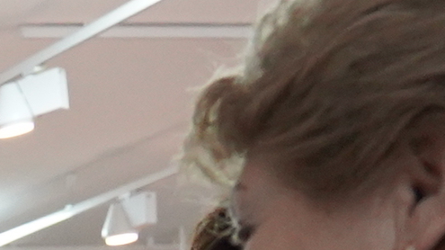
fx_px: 1875
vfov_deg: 6.8
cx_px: -882
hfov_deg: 10.1
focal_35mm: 159
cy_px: 781
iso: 3200
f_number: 4
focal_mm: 17
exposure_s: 1/160
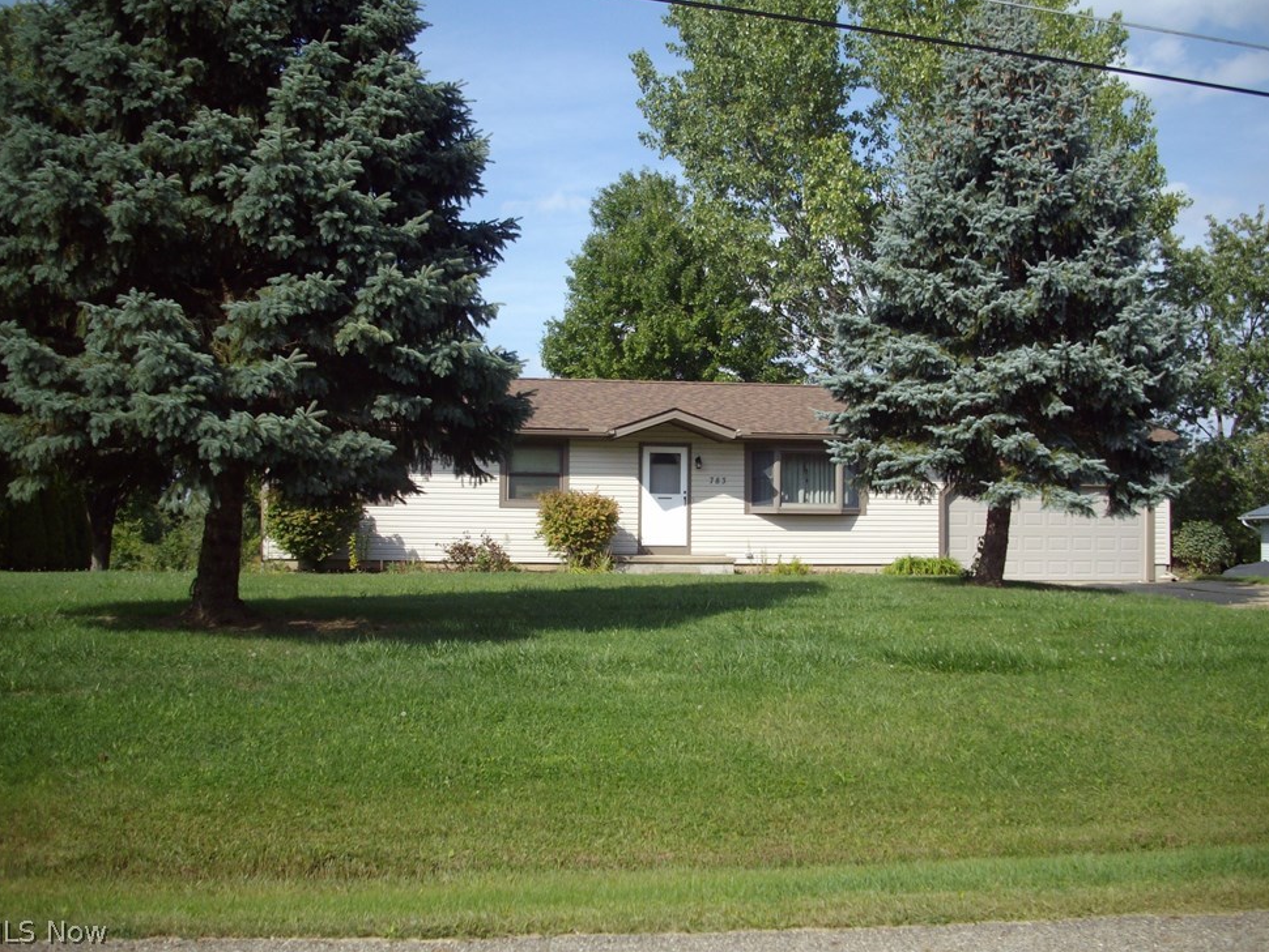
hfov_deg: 47.8
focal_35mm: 39
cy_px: 452
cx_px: 640
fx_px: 1430
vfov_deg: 36.8
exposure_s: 1/250
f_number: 5.6
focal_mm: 6.2
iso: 80
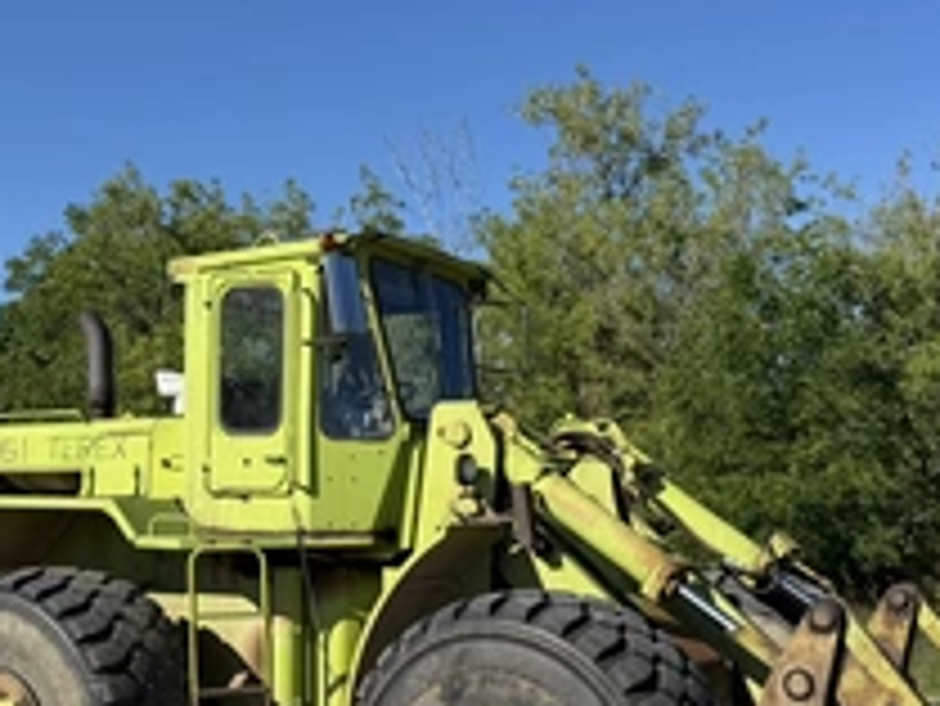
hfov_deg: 41.1
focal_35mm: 46
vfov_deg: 30.5
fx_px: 1250
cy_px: 594
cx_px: 540
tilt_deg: -2.2
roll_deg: -0.4
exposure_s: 1/4673
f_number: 1.78
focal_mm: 6.76
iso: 80
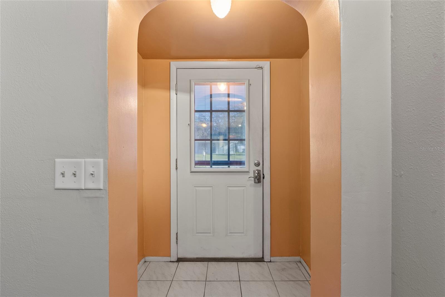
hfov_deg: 96.7
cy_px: 148
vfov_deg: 73.8
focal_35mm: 16
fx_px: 198
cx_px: 222
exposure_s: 1/3
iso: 640
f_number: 8
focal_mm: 16
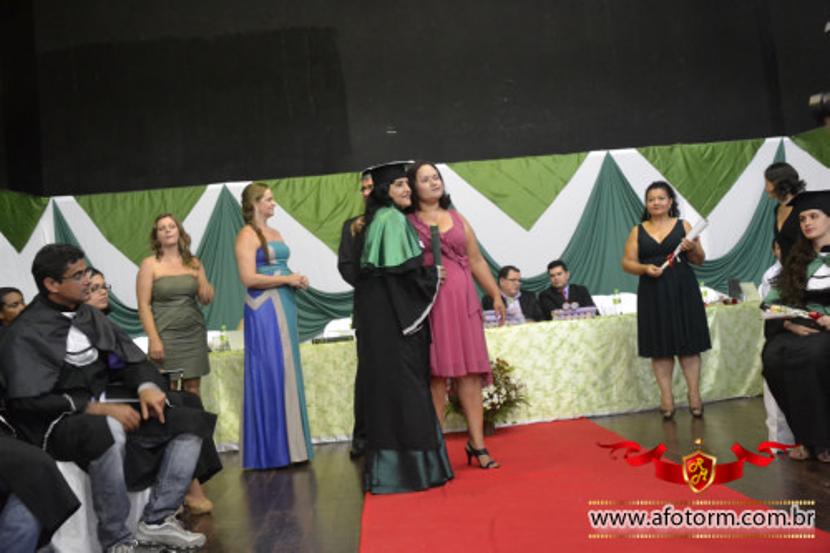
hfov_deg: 53.1
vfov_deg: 36.8
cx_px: 415
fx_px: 830
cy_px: 276
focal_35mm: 36
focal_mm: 24
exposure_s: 1/20
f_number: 4.5
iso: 3200
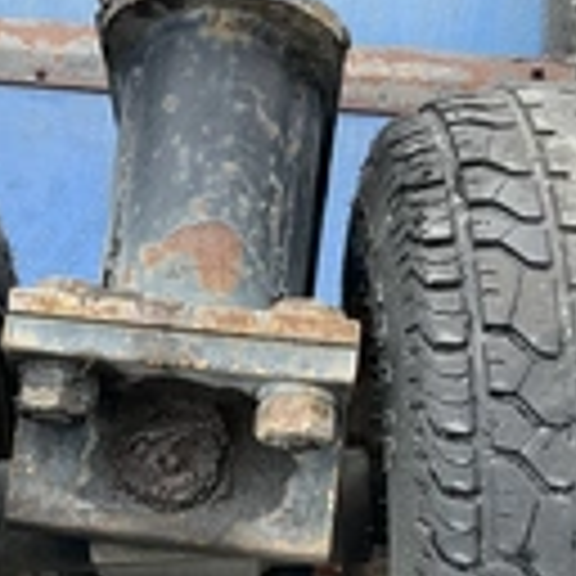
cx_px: 126
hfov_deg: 21.4
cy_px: 504
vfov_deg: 21.2
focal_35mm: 80
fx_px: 1506
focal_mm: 3
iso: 16
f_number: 1.8
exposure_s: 1/123
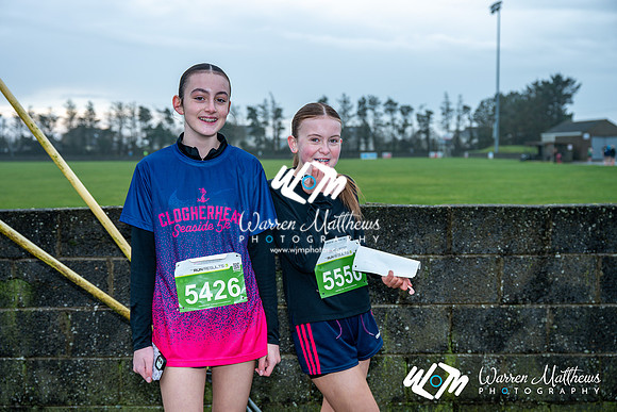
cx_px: 308
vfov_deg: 29.9
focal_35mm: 45
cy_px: 206
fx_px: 771
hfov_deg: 43.6
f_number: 4
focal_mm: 45
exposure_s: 1/200
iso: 100
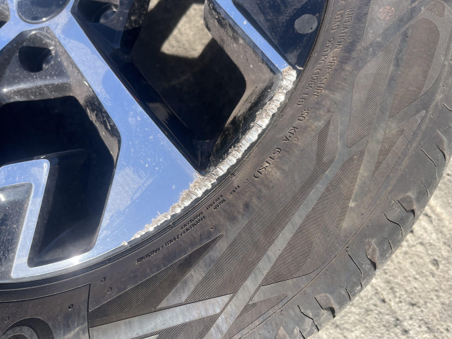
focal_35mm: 26
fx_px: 339
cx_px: 226
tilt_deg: -72.1
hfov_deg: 67.3
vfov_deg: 53.1
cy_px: 170
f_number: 1.6
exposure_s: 1/1151
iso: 50
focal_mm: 5.1
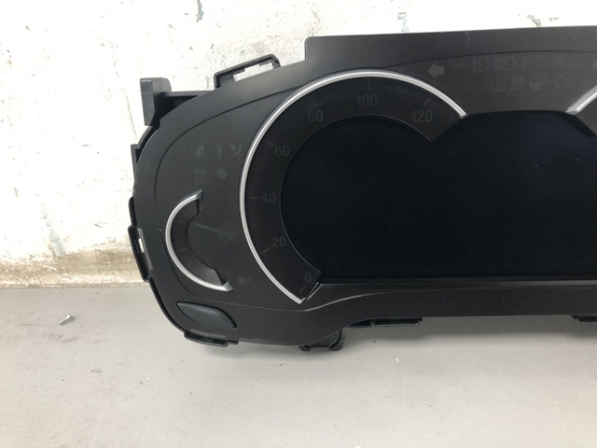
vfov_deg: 49.7
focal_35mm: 28
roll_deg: +5.1
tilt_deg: -29.6
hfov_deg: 63.4
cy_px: 224
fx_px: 483
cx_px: 298
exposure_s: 1/17
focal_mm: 4
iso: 40
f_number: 1.8
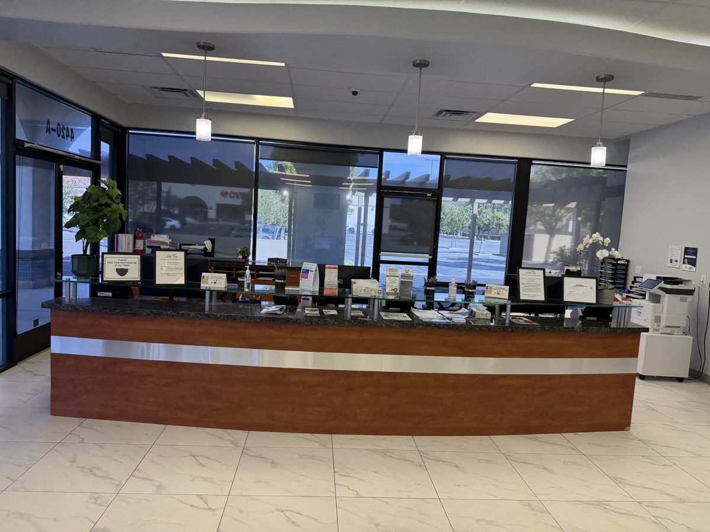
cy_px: 266
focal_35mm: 24
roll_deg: -2.8
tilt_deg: -5.2
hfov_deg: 71.6
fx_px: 492
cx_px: 355
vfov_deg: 56.8
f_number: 1.78
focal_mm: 6.76
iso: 200
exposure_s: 1/224
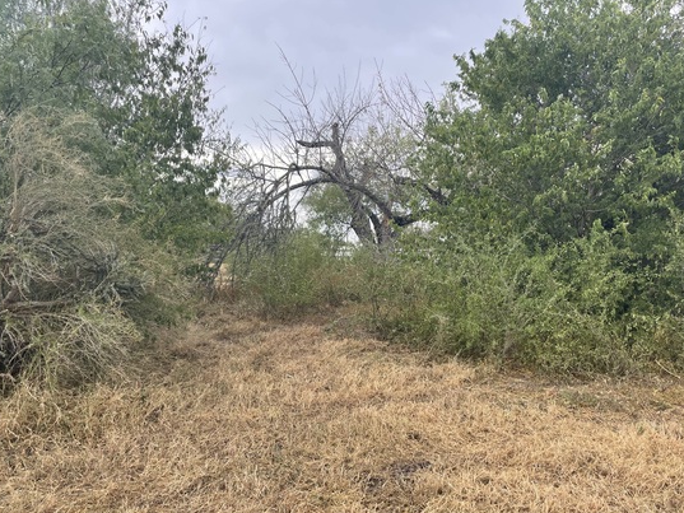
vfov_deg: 45.3
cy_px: 300
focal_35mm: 31
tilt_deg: -5.4
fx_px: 613
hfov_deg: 58.3
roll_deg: -1.5
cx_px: 327
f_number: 1.6
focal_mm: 4.2
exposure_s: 1/456
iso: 32
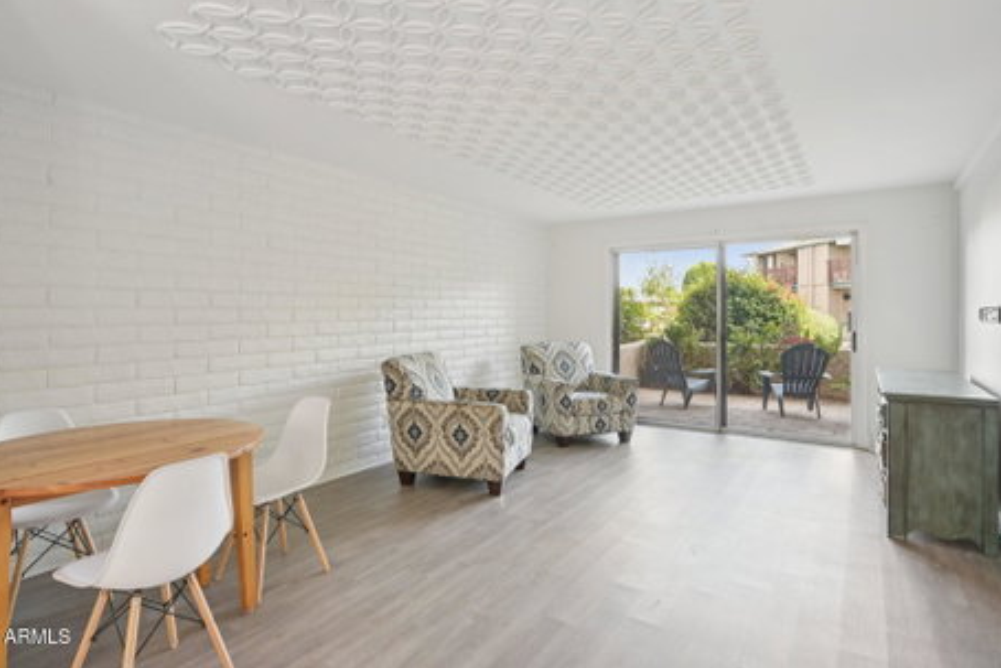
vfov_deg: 64.6
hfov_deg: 86.8
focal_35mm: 19
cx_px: 480
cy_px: 317
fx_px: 528
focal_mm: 18.5
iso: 640
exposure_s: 1/40
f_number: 8
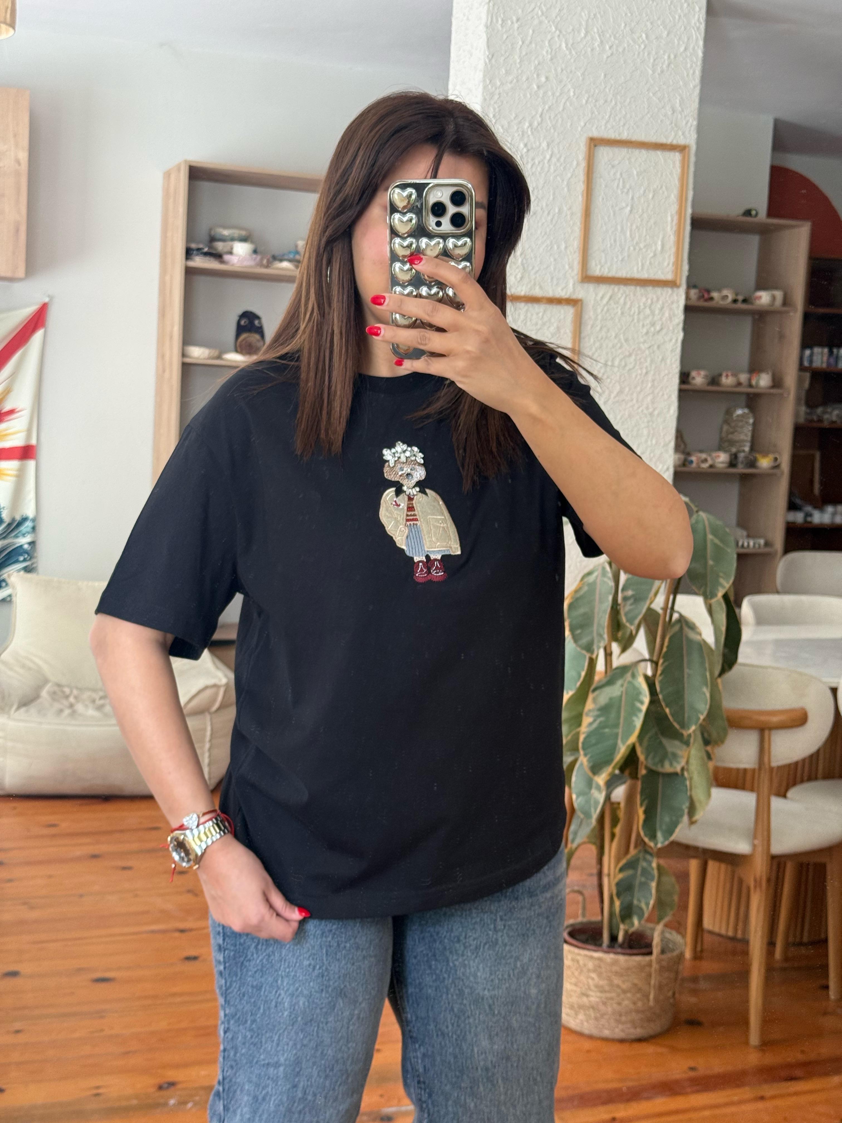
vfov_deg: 39.7
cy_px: 562
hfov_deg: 30.3
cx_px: 421
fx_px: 1557
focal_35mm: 48
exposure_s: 1/100
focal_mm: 6.76
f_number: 1.78
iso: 100
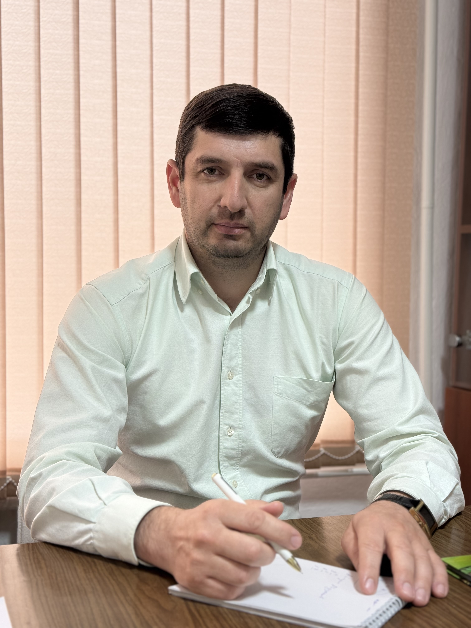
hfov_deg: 30.3
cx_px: 236
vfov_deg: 39.7
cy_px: 314
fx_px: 871
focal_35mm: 48
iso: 100
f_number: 1.78
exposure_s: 1/100
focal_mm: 6.76
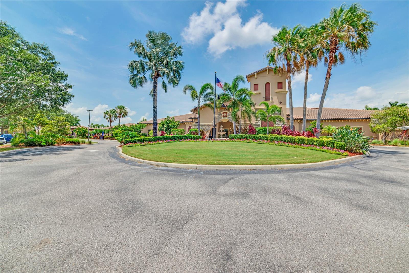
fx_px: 159
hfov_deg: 104.2
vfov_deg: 81.2
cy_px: 136
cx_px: 204
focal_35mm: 14
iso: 100
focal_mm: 14
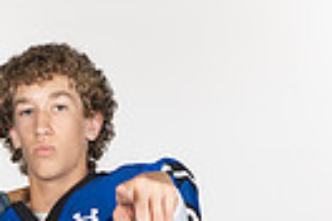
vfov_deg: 6.8
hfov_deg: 10.7
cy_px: 527
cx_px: 50
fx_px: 1761
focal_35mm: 191
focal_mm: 56
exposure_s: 1/400
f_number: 7.1
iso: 250
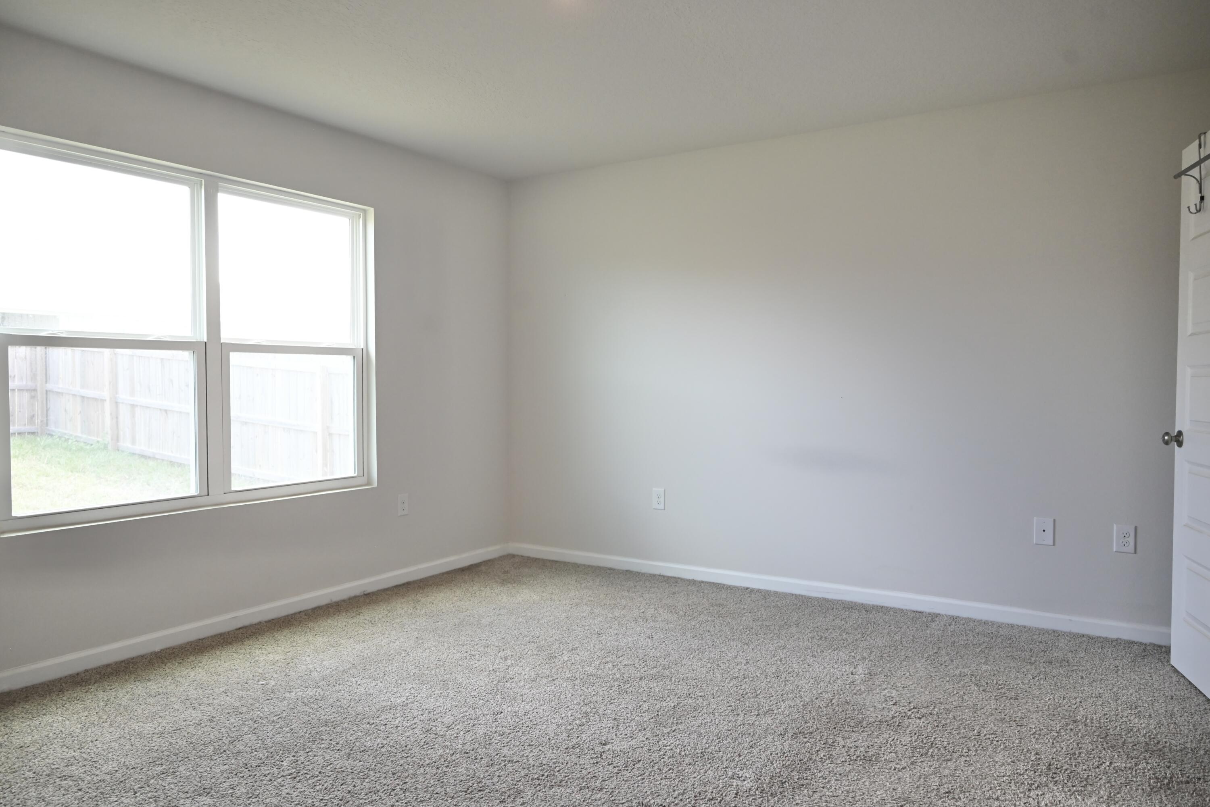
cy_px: 404
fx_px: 807
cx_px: 605
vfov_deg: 53.2
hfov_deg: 73.7
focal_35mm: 24
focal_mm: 24
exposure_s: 1/200
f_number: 5
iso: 1600
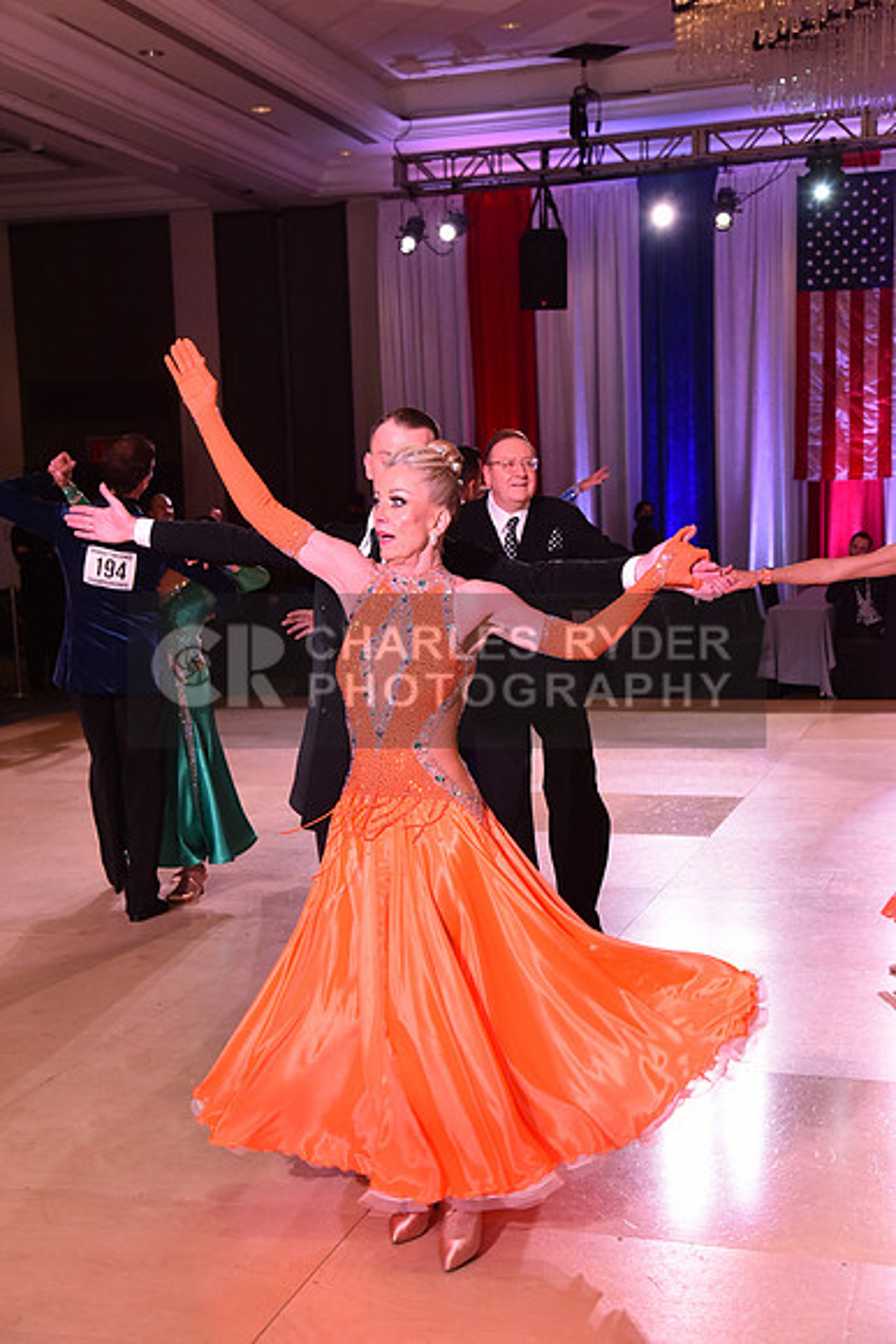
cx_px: 448
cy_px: 672
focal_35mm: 50
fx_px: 1865
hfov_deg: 27.0
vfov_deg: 39.6
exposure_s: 1/320
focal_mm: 50
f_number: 6.3
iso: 2500
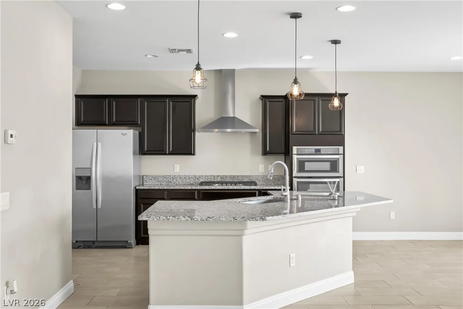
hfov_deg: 51.9
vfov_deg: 36.0
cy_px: 154
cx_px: 232
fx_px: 476
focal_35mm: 37
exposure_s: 1/2.5
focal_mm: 25
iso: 400
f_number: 8
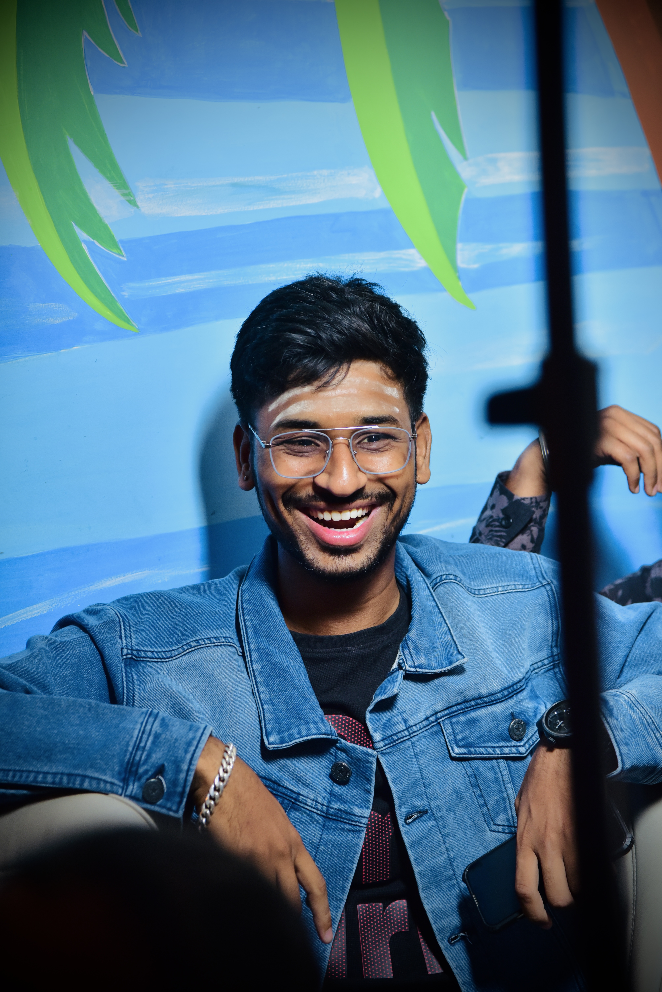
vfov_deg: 18.6
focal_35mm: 110
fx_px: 3031
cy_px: 496
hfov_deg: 12.5
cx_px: 331
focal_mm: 110
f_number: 4
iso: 1250
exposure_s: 1/160
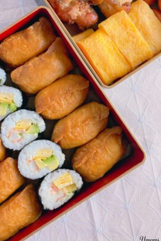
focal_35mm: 44
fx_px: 295
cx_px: 32
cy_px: 86
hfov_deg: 29.8
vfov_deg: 44.0
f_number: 1.8
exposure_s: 1/50
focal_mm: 3.99
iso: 50
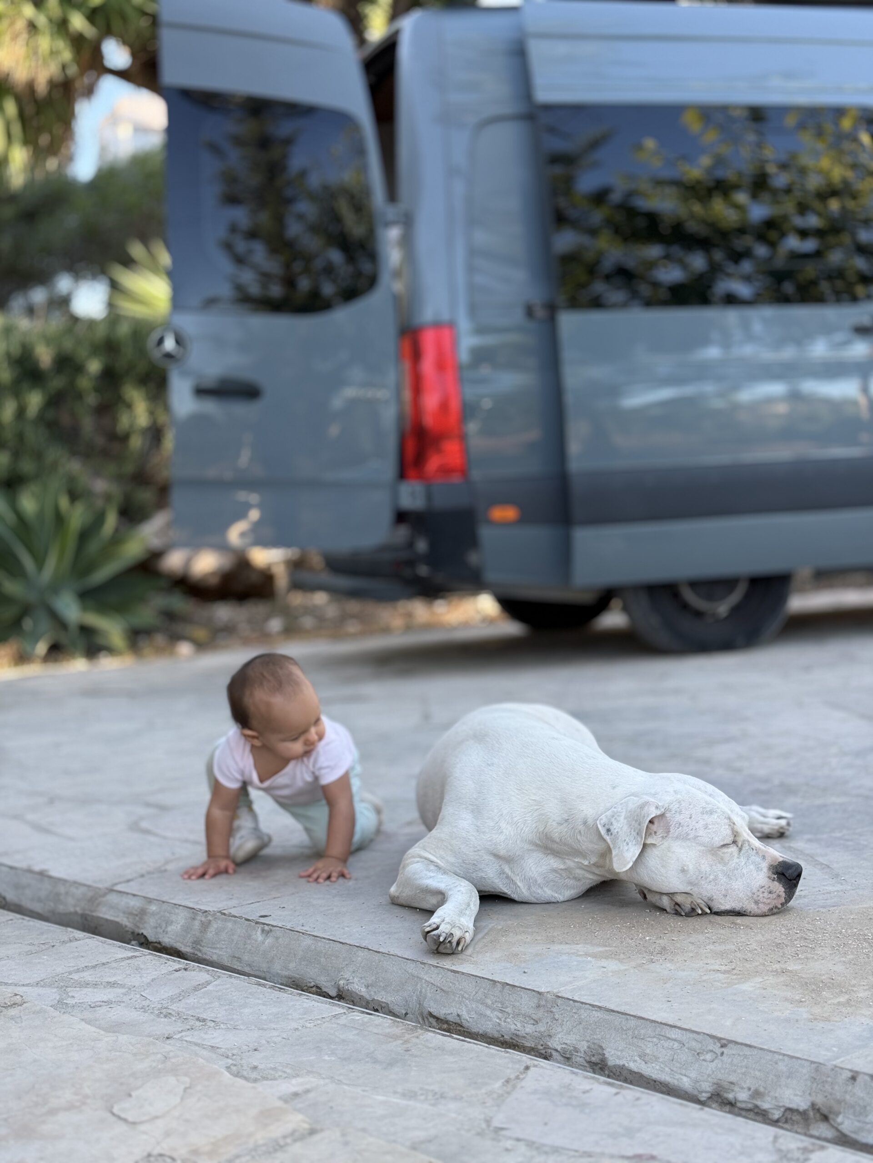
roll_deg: +2.8
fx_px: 1614
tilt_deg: -0.3
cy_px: 582
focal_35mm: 48
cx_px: 436
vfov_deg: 39.7
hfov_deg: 30.3
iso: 100
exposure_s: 1/371
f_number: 1.78
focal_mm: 6.76
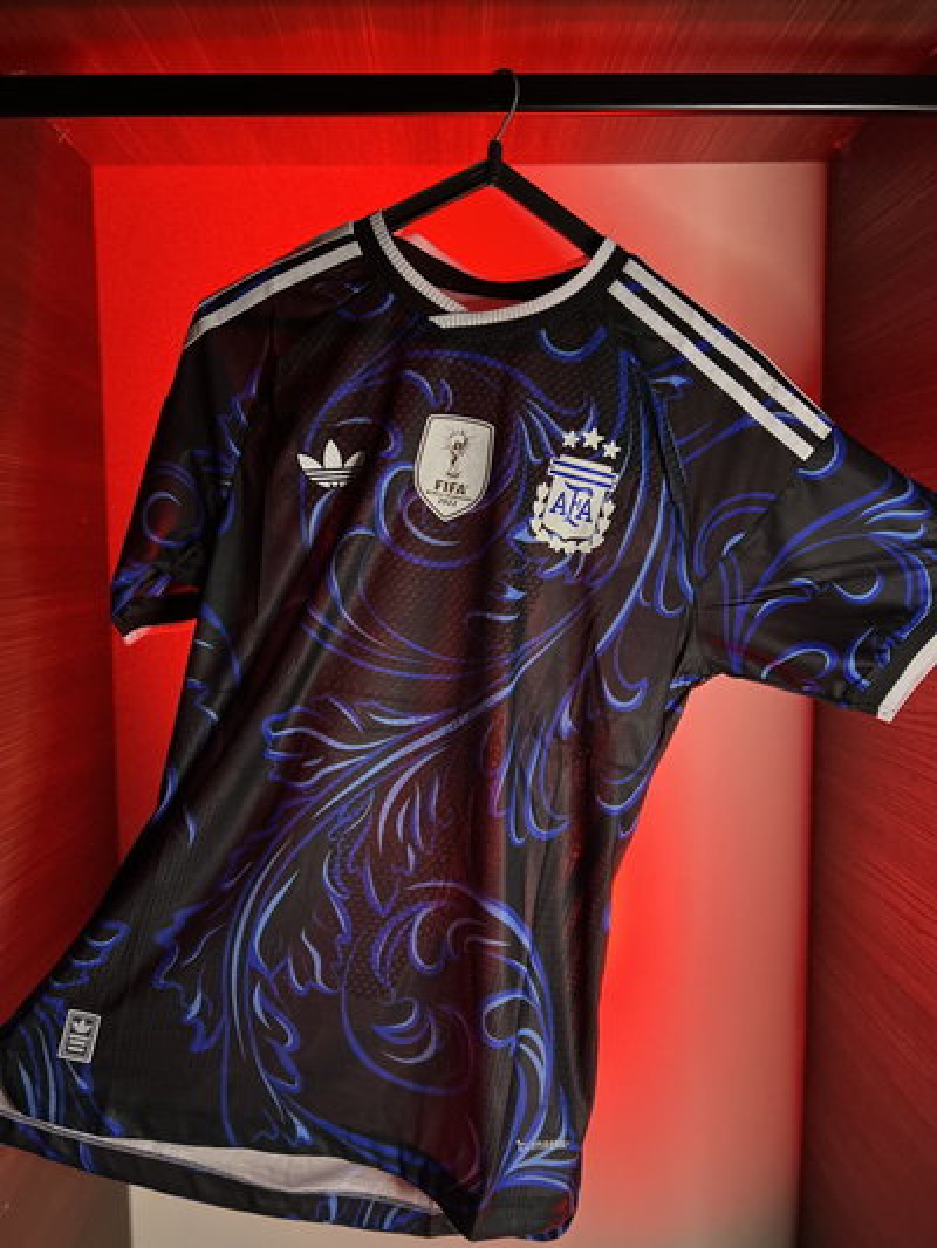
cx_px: 468
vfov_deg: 67.3
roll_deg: +0.4
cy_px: 624
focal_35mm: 26
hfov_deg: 53.1
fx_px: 938
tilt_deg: -4.6
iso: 500
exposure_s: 1/30
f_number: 1.5
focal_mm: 5.7
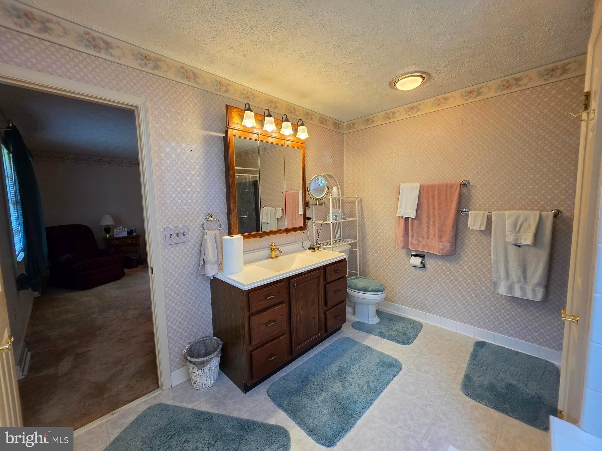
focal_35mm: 13
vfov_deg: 89.9
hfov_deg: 106.2
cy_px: 226
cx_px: 301
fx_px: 226
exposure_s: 1/120
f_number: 1.9
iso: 125
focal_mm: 2.2
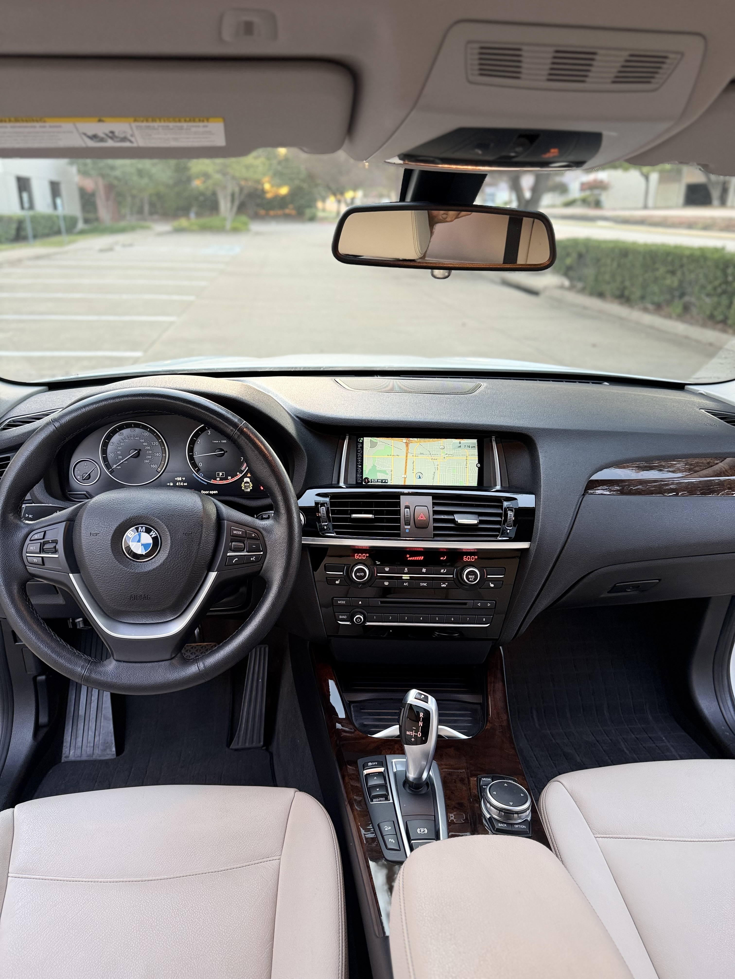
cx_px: 368
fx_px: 679
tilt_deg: -23.2
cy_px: 490
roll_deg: -0.1
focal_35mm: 24
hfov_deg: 56.8
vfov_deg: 71.6
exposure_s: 1/76
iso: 160
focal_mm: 6.76
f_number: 1.78
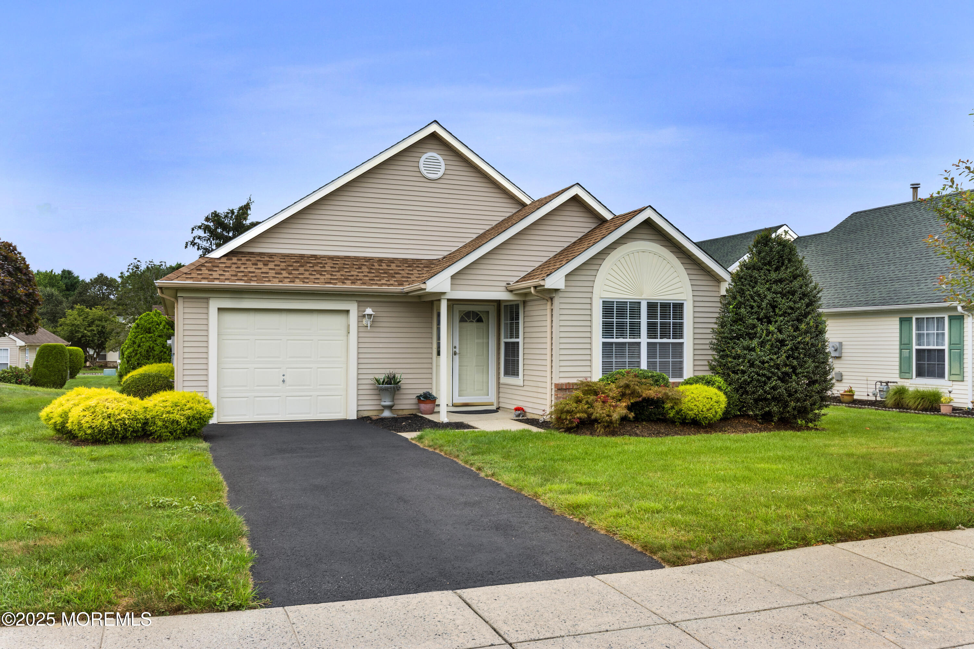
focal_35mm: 30
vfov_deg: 43.6
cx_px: 487
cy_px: 324
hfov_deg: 61.9
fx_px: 812
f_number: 8
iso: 250
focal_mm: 20
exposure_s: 1/50
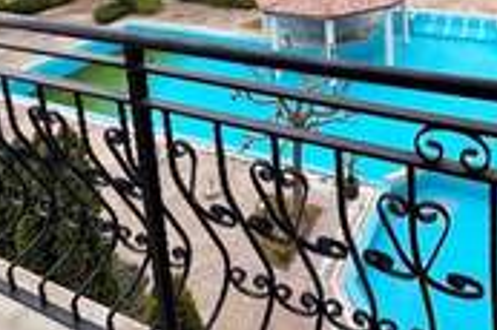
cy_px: -76
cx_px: 362
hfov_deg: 56.4
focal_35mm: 32
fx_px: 441
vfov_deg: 32.9
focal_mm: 2.22
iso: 50
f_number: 2.2
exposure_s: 1/1346
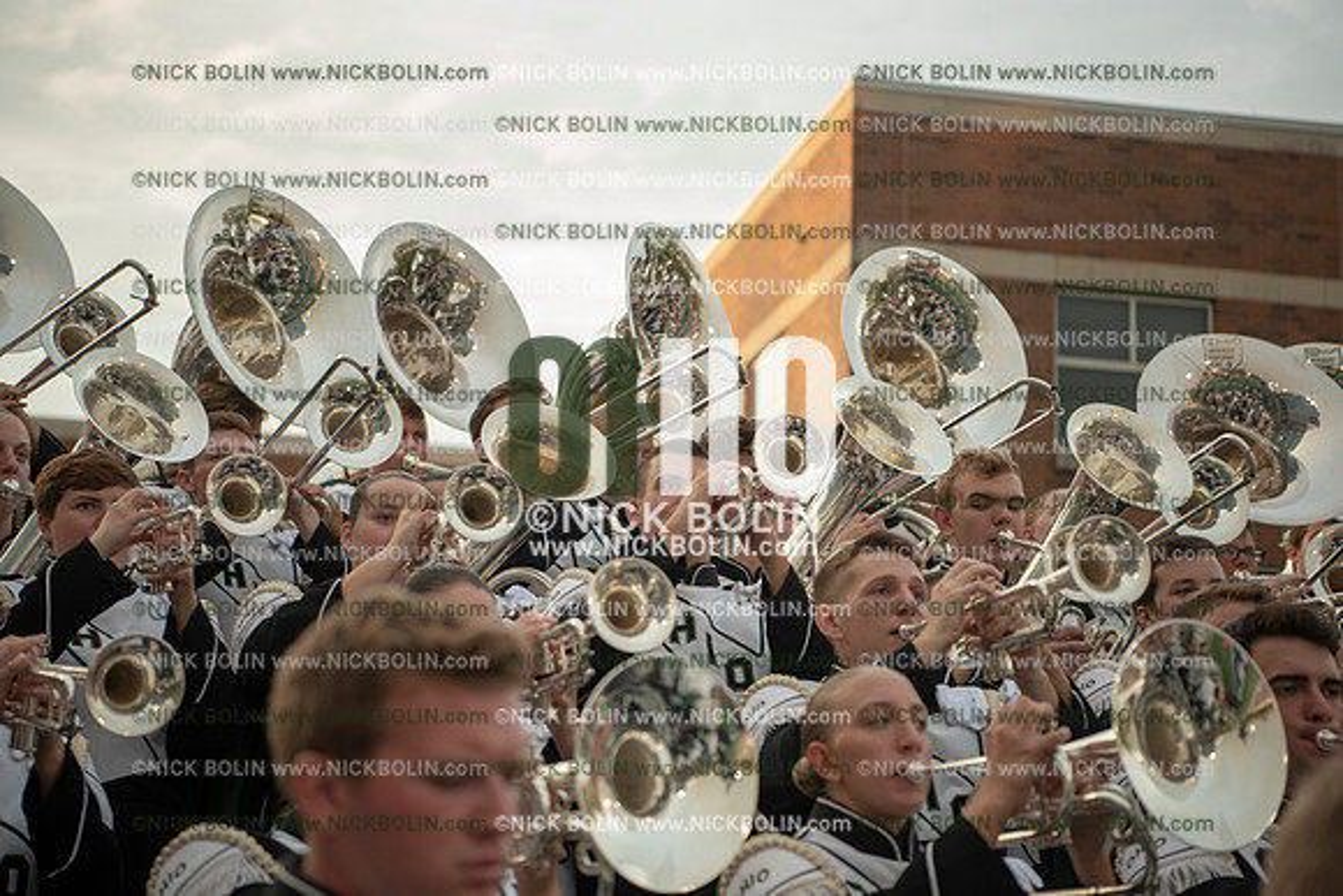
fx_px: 2612
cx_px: 672
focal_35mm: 70
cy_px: 448
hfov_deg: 28.8
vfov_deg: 19.5
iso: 800
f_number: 3.2
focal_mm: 70
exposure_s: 1/800
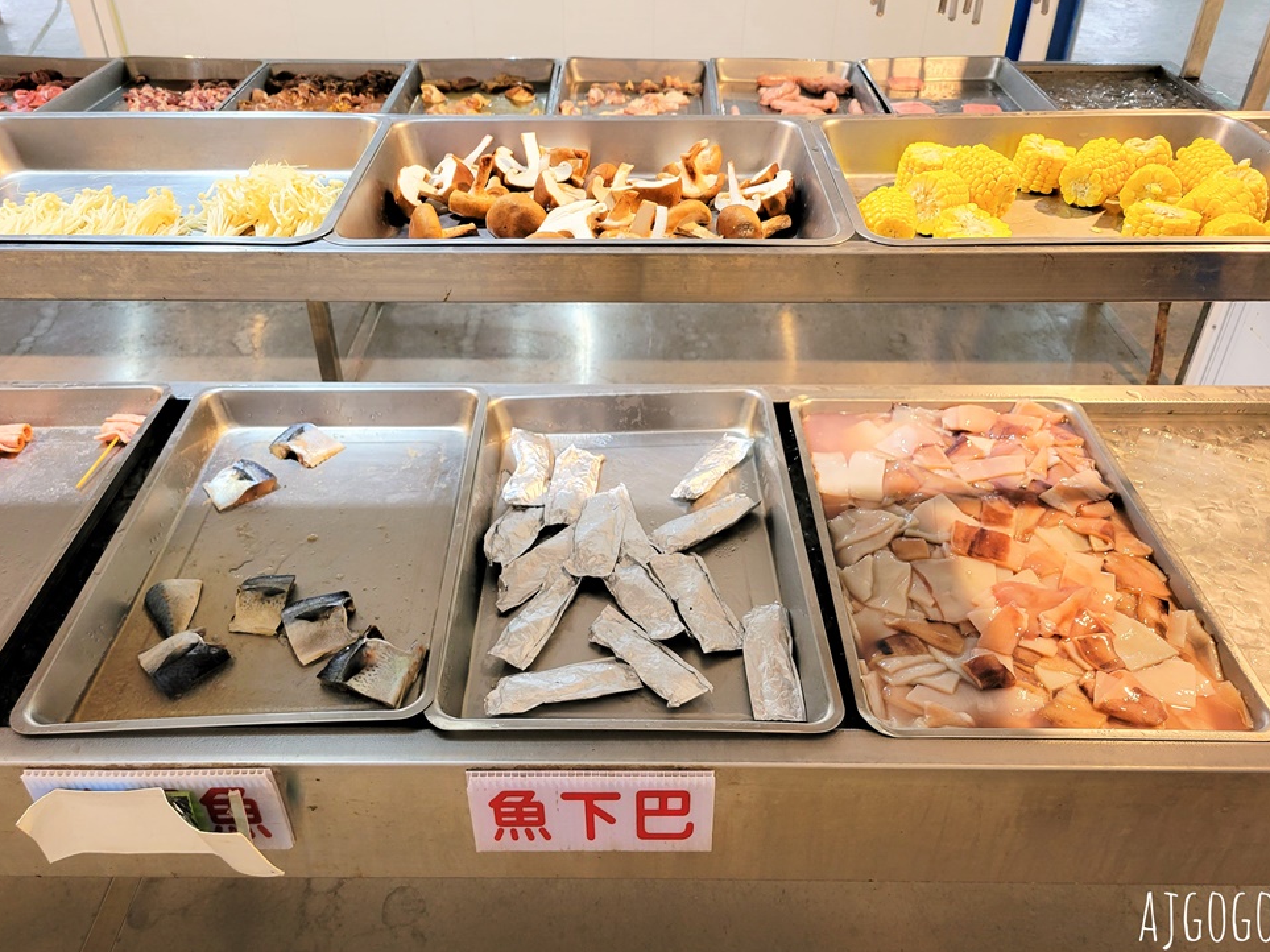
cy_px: 468
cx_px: 629
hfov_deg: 65.3
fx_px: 990
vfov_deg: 51.3
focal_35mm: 27
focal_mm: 5.4
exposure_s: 1/40
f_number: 1.8
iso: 200
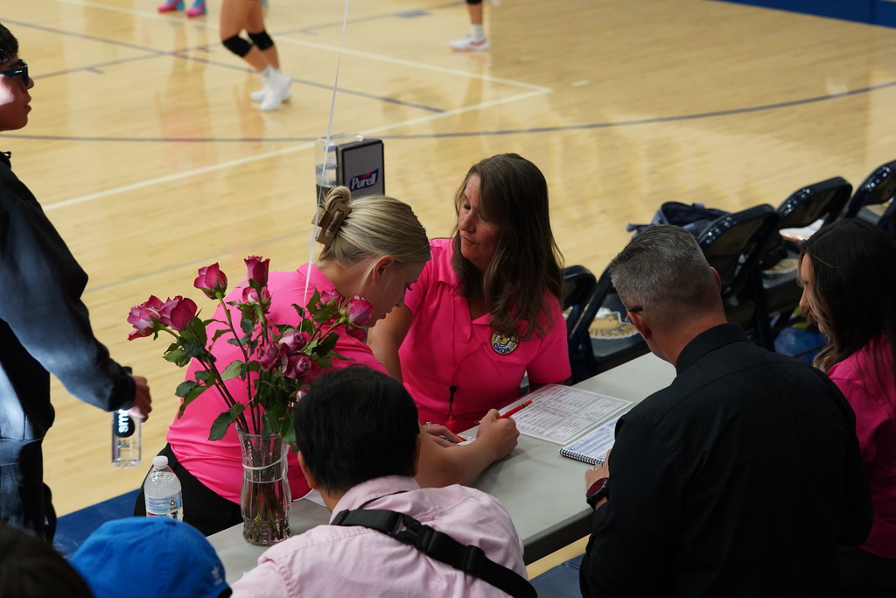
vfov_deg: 19.5
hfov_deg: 28.8
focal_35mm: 70
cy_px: 299
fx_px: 1742
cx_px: 448
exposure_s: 1/250
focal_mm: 70
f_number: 5.6
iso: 6400
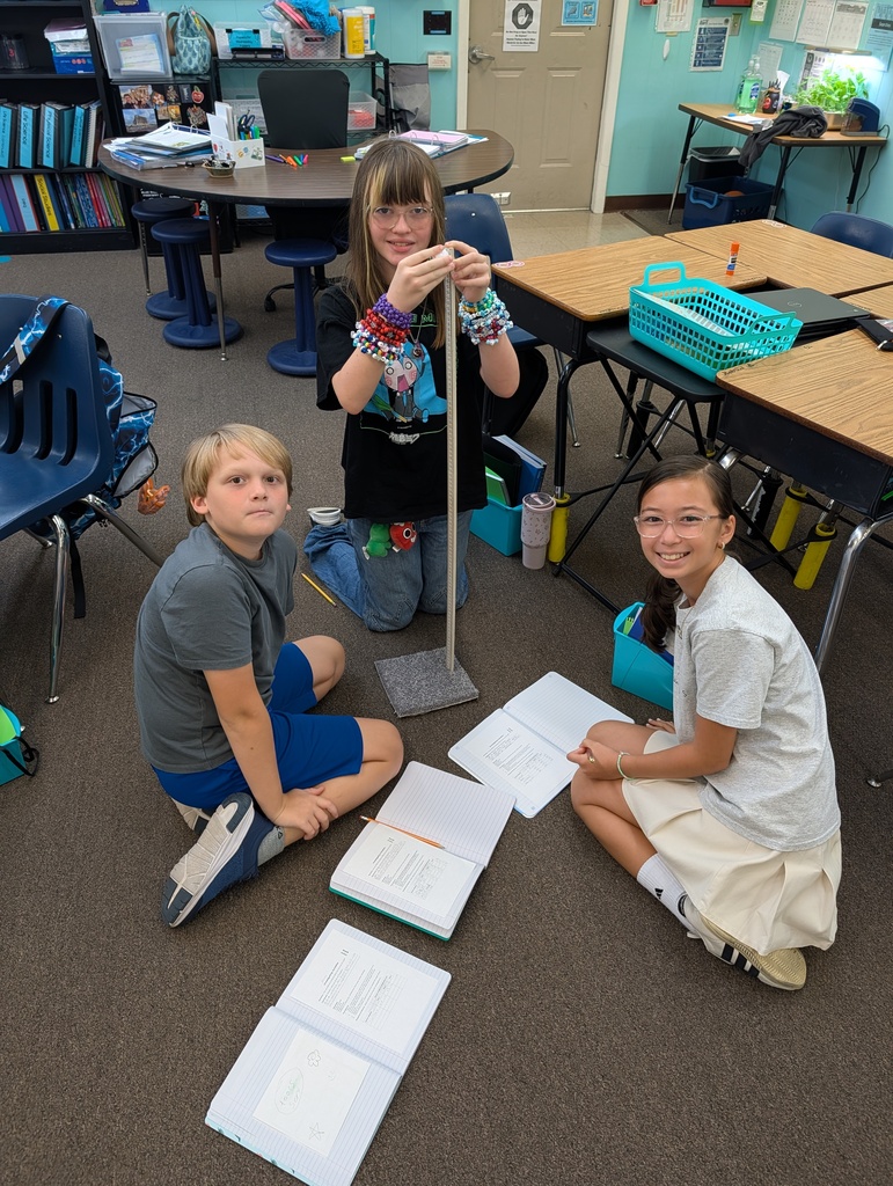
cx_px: 446
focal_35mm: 24
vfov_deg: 71.5
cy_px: 593
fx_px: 823
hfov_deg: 56.9
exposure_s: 1/77
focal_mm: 6.9
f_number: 1.68
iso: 82
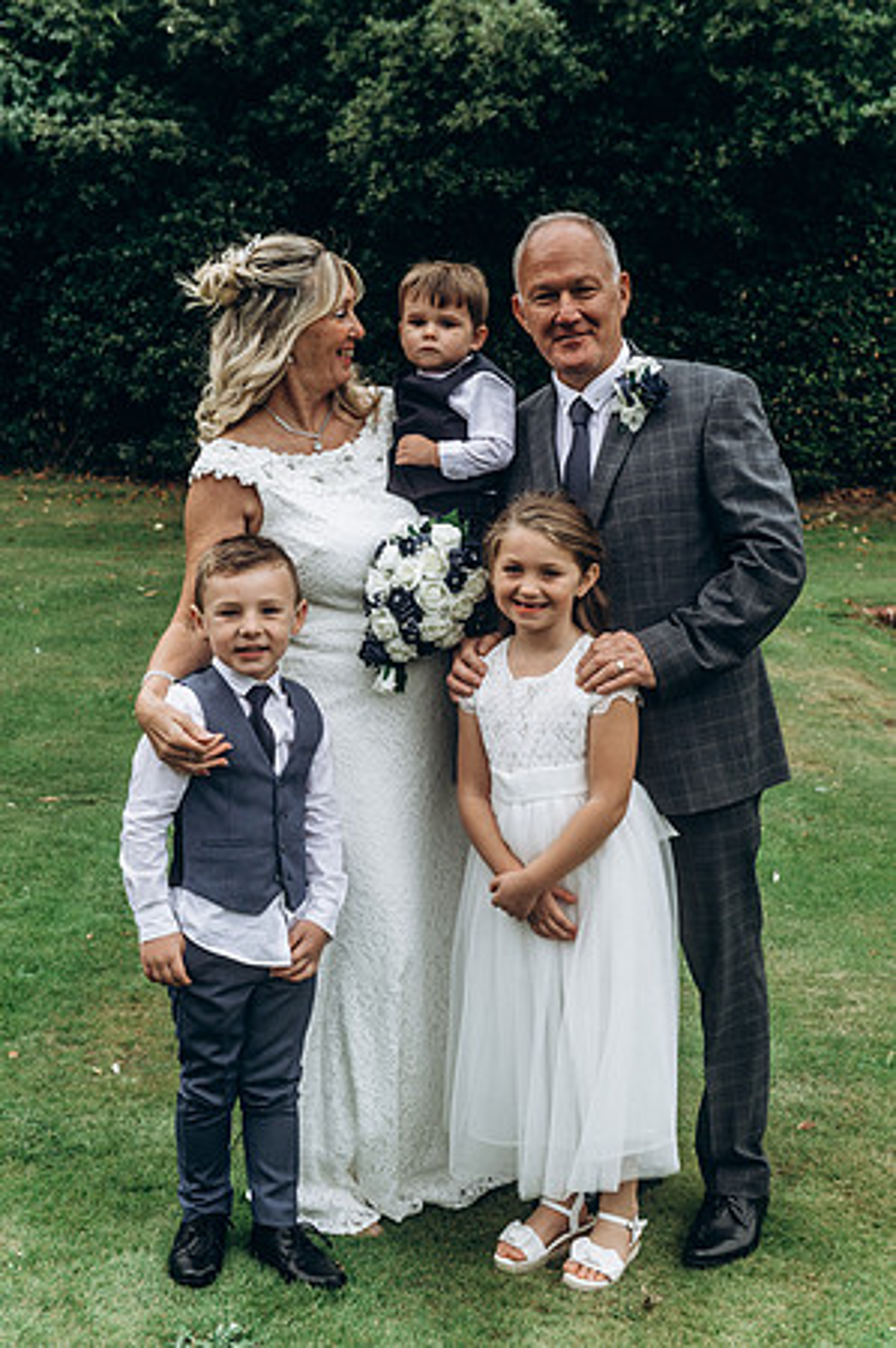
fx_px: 2170
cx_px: 448
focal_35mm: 58
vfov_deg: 34.5
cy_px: 674
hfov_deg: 23.3
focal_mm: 58
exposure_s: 1/100
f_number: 7.1
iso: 200
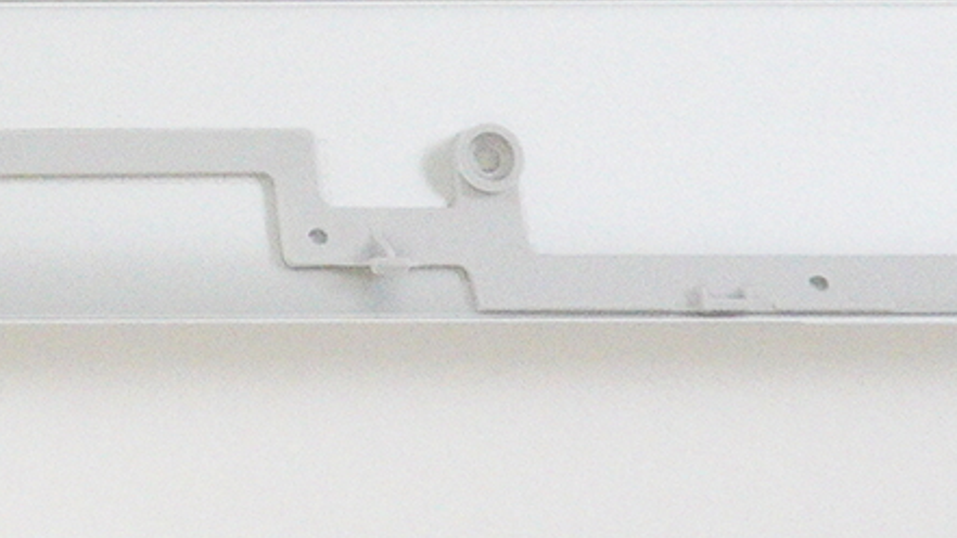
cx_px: -744
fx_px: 4517
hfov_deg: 11.3
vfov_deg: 6.3
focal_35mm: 178
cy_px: -970
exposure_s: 1/250
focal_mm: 20
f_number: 5.6
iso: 5000
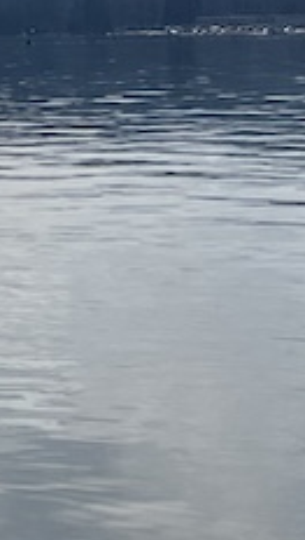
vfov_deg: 17.4
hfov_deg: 8.5
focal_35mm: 122
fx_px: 1749
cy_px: 79
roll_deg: +2.0
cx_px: -570
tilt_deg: -0.4
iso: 40
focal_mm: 5.1
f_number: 1.6
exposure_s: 1/17241
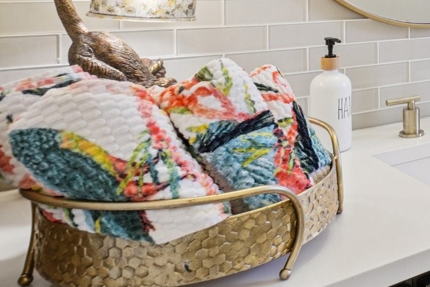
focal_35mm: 44
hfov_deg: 30.9
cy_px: -24
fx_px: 525
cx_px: 599
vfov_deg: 28.0
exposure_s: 1/20
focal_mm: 10
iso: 400
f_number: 8
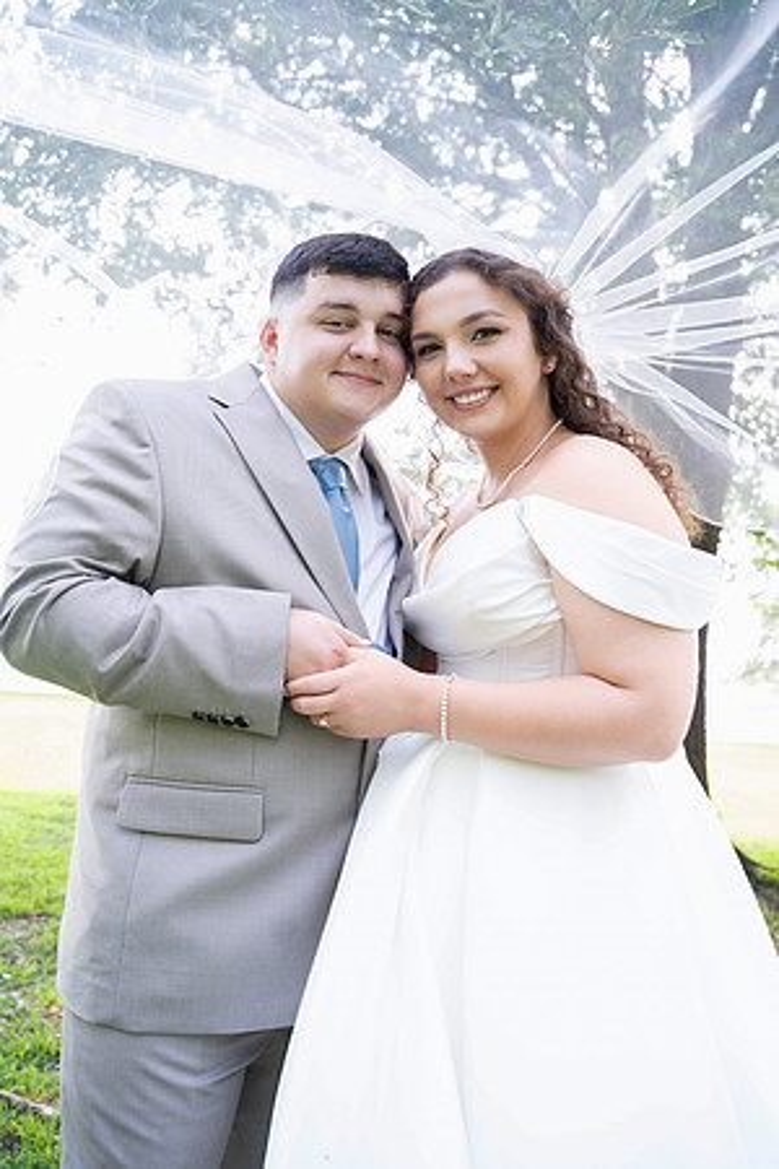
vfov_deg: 73.7
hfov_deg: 53.1
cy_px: 584
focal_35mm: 24
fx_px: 779
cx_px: 390
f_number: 3.5
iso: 200
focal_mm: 24
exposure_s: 1/100
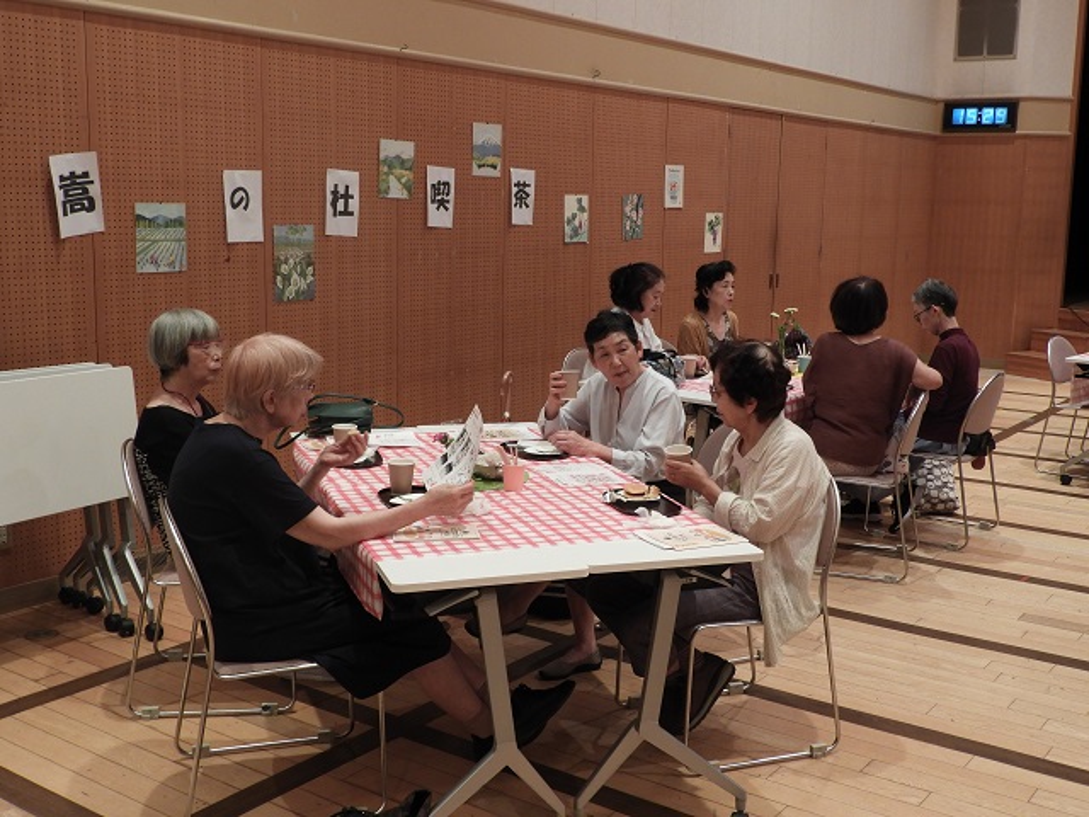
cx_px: 544
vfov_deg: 36.0
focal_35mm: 40
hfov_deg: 46.8
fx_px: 1258
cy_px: 408
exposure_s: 1/30
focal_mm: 7.2
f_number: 3.8
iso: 280
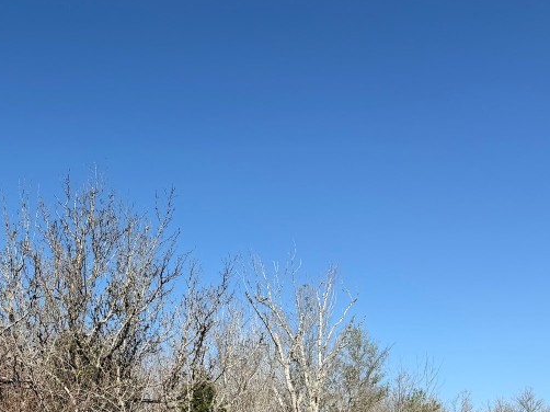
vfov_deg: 28.4
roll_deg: +0.1
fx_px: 778
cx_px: 61
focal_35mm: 49
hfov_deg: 36.6
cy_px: 381
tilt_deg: +9.3
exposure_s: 1/4975
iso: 80
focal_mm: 6.76
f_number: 1.78
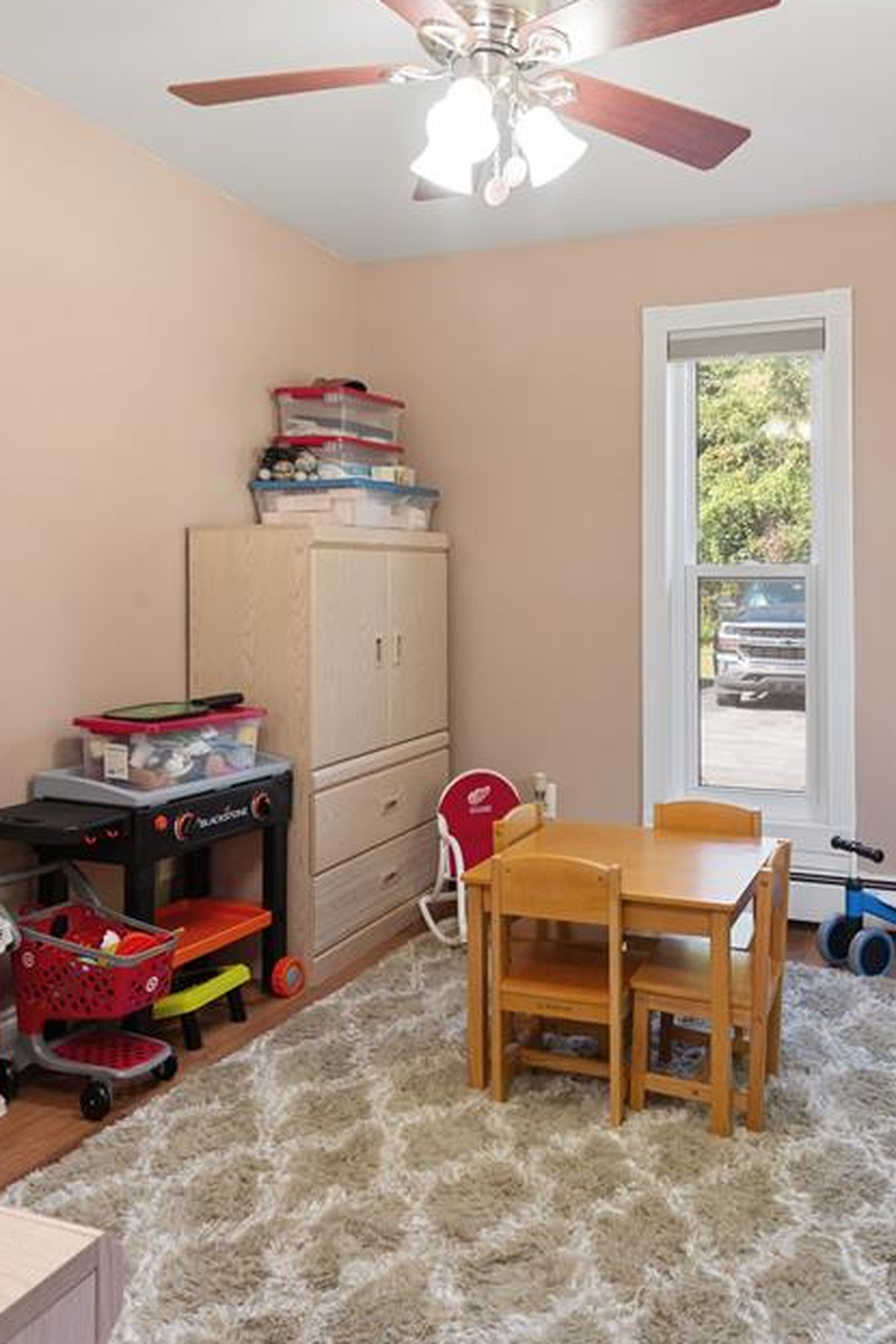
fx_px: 1045
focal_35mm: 28
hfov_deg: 45.7
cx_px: 598
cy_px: 643
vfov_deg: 65.4
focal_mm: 17
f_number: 9
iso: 320
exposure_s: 1/10
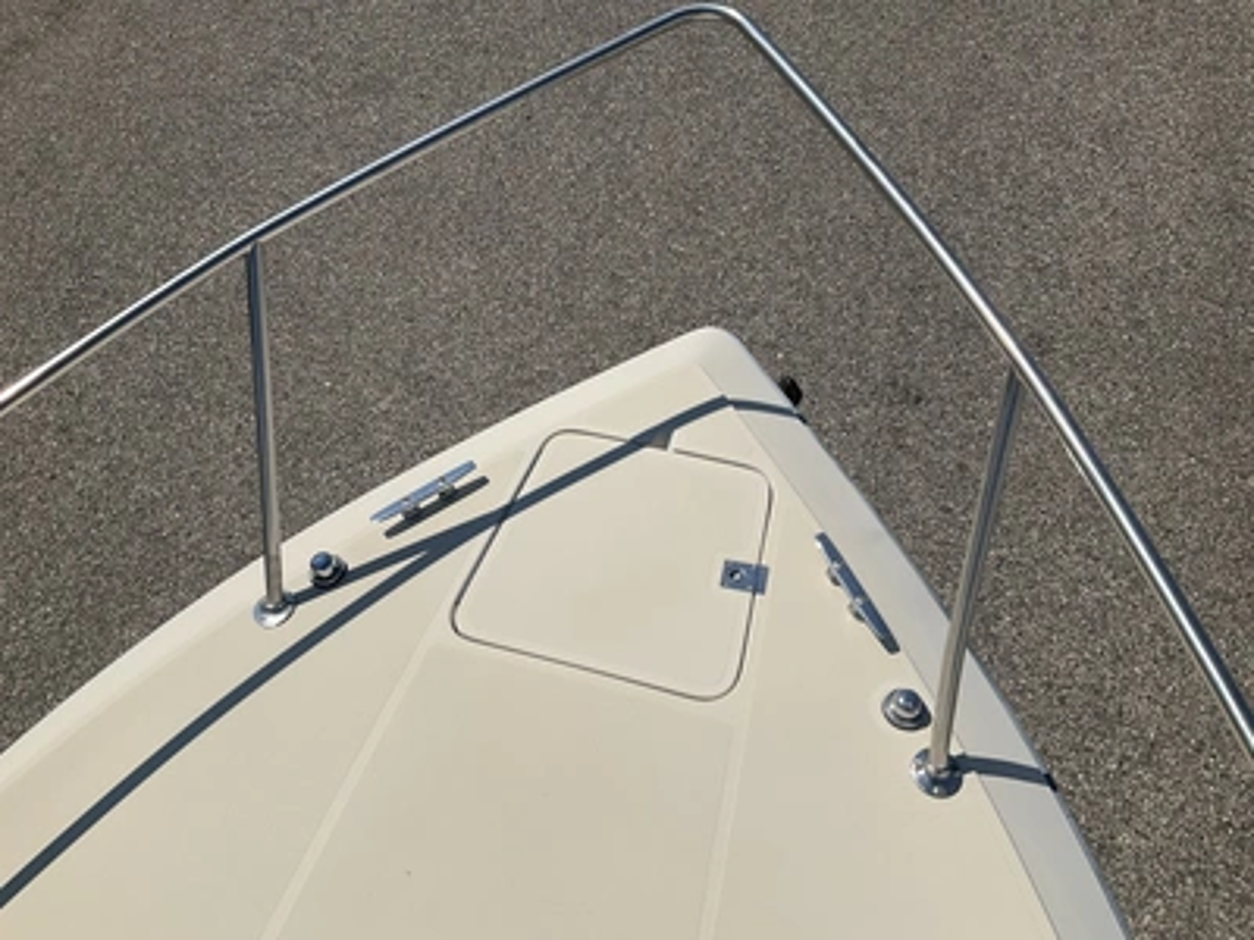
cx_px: 627
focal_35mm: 29
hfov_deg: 61.7
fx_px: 1051
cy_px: 470
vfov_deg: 48.2
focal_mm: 3
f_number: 1.8
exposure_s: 1/6536
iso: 25
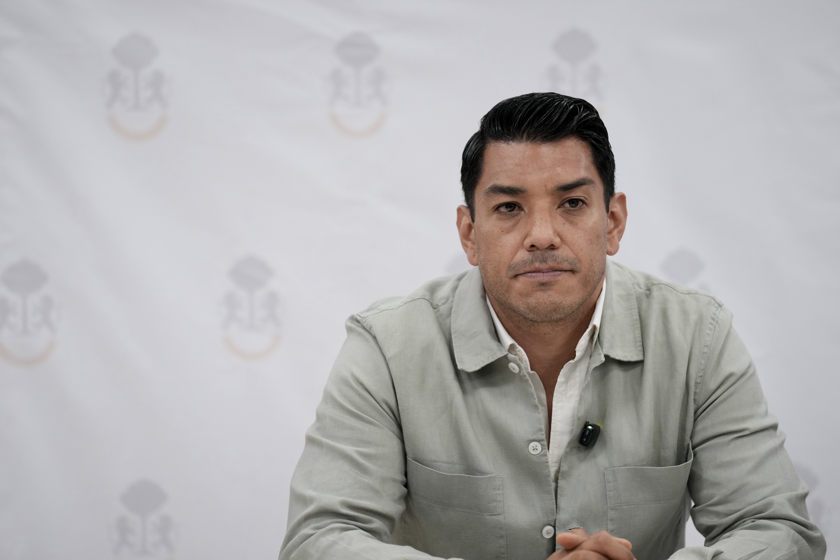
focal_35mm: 198
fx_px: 4620
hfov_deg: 10.4
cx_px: 420
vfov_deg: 6.9
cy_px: 280
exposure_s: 1/160
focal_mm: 198
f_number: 3.5
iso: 2000
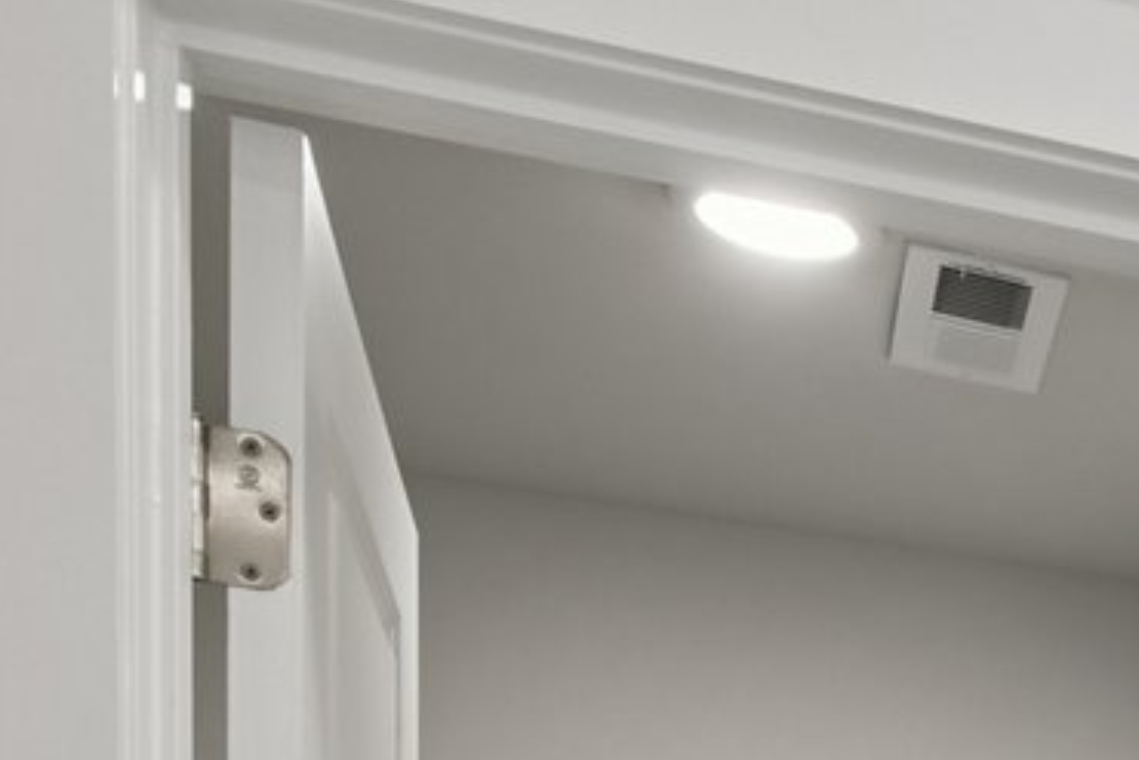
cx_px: 2106
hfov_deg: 18.5
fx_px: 2627
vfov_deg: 14.1
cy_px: 1460
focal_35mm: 83
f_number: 8
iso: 200
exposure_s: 1/15
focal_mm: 15
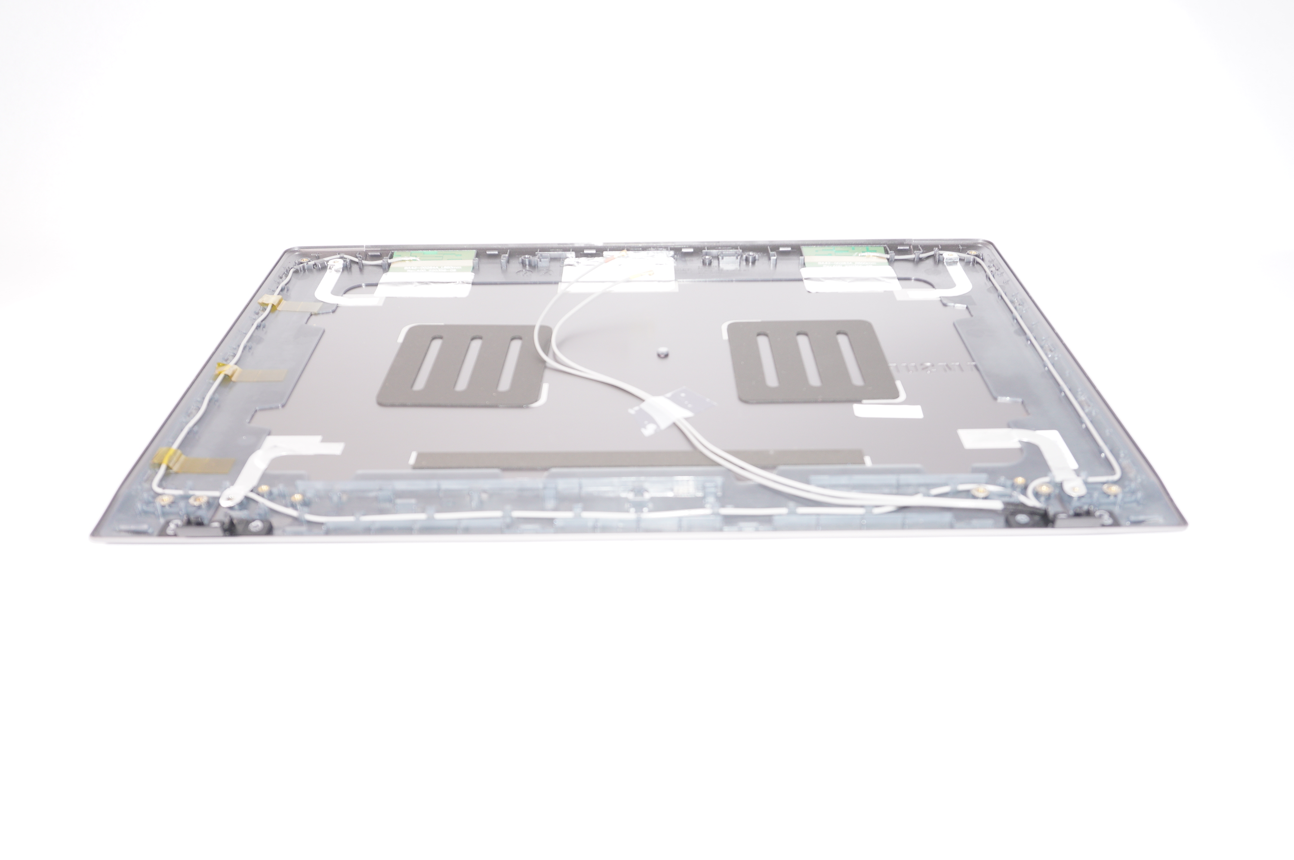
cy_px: 430
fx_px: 1131
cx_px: 647
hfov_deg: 59.5
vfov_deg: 41.6
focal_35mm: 32
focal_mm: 21
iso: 250
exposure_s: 1/160
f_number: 5.6
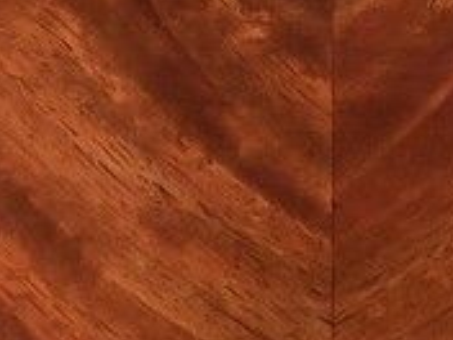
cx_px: 323
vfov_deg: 7.0
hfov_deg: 9.4
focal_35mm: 210
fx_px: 2748
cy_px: -49
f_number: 4.8
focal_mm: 32
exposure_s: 1/100
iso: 5000
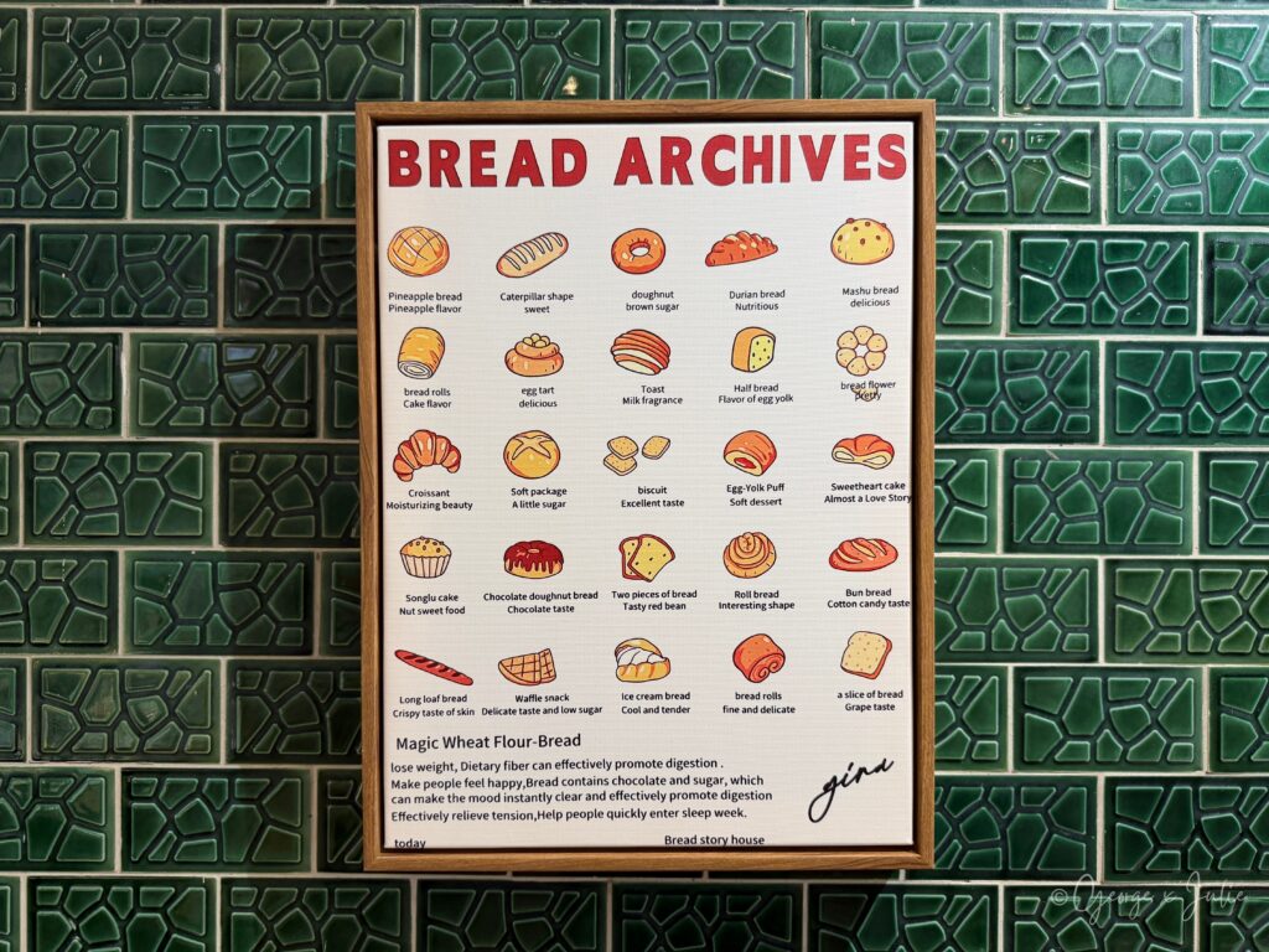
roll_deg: -0.5
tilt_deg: +0.9
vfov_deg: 56.8
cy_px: 476
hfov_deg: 71.6
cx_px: 634
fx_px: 880
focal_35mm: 24
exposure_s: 1/120
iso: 200
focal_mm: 6.76
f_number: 1.78
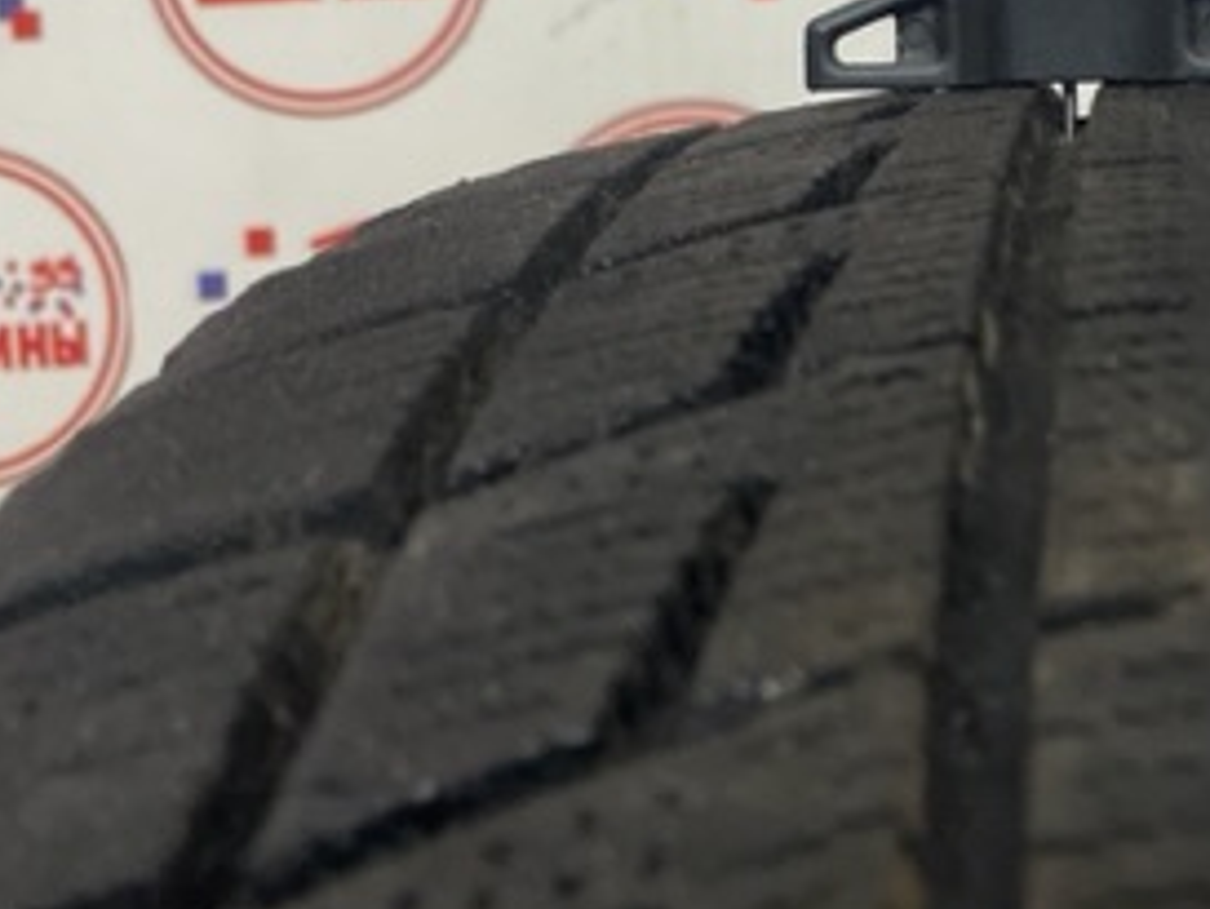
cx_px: 1117
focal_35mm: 61
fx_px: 2133
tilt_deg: -2.6
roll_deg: +4.1
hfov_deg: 30.1
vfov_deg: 23.0
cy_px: -22
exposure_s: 1/100
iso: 125
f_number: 1.6
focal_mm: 4.2
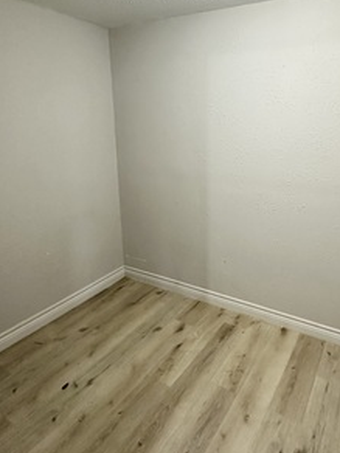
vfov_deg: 70.8
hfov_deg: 56.1
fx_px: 314
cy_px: 180
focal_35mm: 24
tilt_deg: -11.5
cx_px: 213
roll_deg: +0.1
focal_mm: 2.22
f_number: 2.2
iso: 400
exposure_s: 1/60
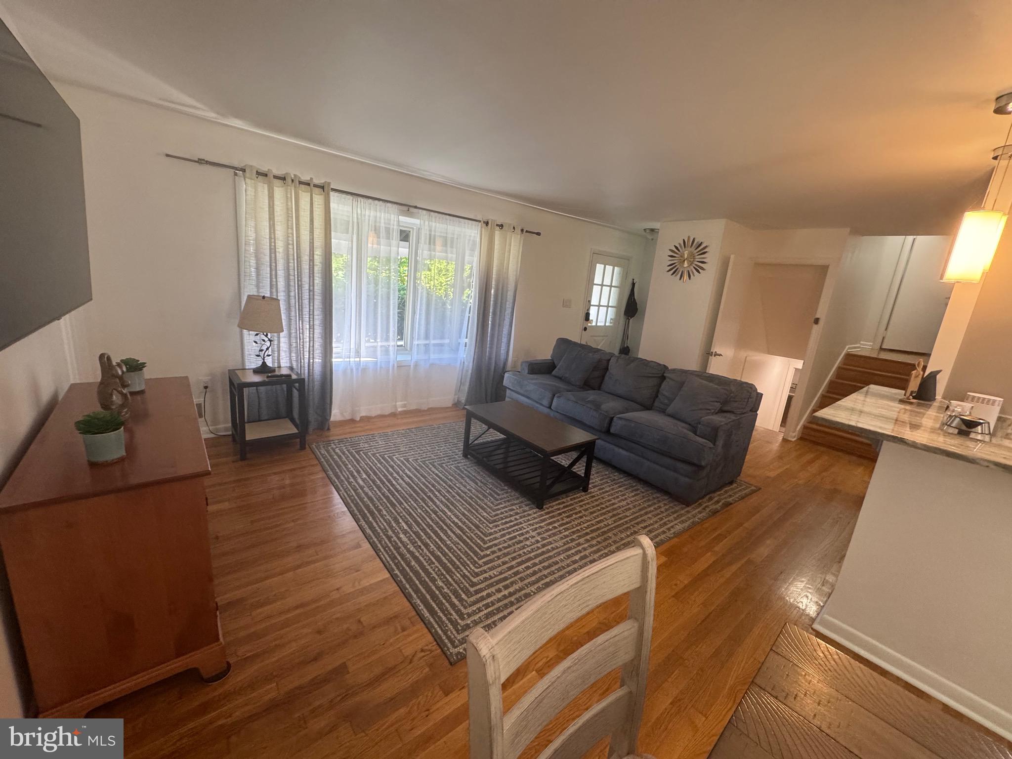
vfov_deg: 85.7
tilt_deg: -14.2
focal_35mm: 14
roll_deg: -6.0
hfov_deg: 102.1
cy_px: 380
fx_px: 409
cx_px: 506
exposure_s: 1/120
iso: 250
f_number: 2.2
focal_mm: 2.22
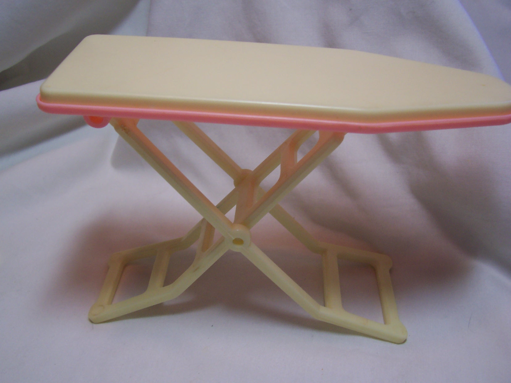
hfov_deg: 50.1
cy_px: 192
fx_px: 546
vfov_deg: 38.7
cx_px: 256
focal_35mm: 37
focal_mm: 5.6
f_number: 2.8
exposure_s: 1/30
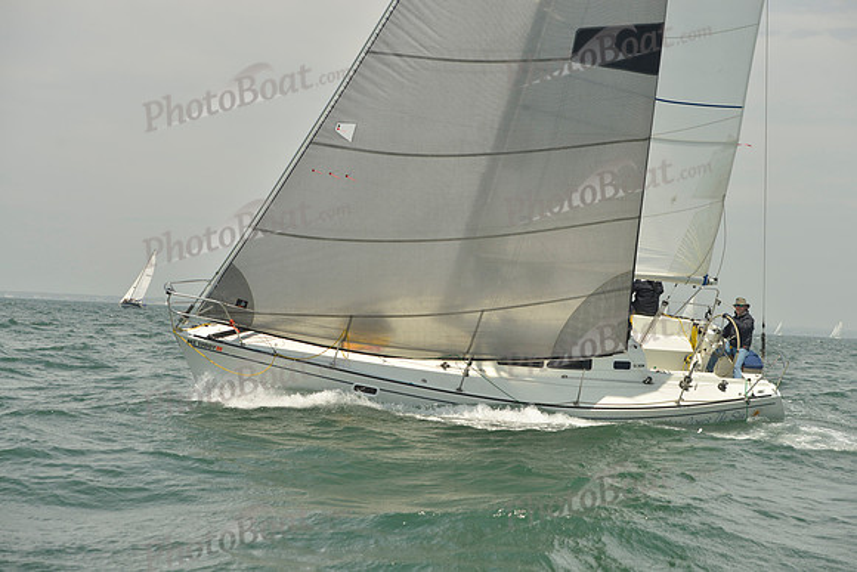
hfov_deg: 28.8
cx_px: 428
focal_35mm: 70
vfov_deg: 19.5
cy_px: 286
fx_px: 1667
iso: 200
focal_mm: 70
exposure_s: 1/1250
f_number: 7.1
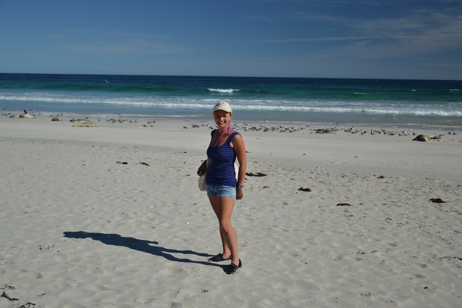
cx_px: 231
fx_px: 539
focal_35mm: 42
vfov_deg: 31.9
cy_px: 154
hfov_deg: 46.4
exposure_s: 1/800
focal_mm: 28
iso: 100
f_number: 4
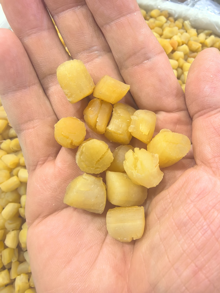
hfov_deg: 51.3
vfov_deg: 65.3
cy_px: 146
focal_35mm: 27
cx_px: 110
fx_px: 229
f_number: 2.2
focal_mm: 1.95
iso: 250
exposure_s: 1/50
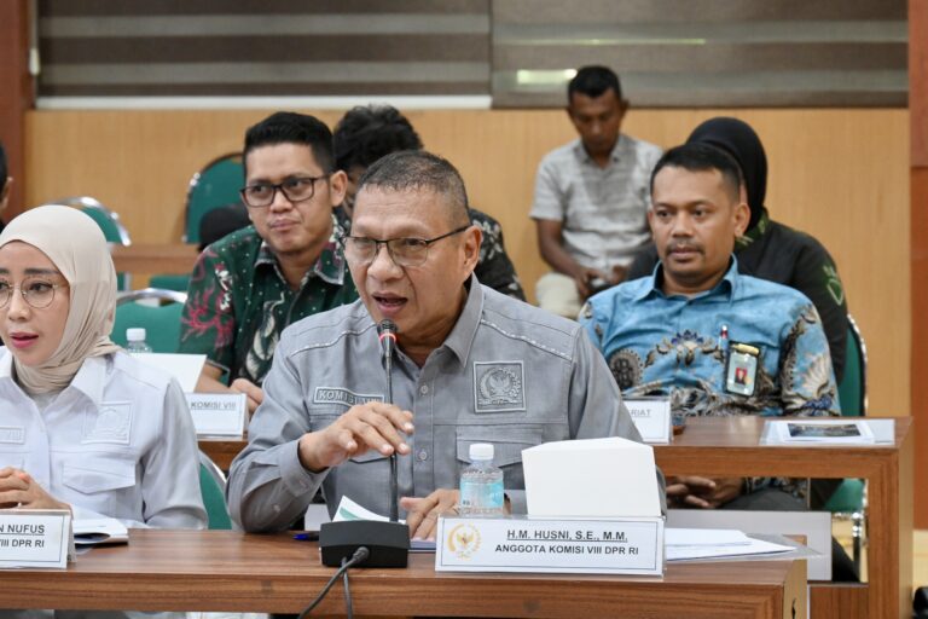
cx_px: 464
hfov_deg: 14.1
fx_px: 3750
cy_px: 310
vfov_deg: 9.4
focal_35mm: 146
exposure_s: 1/50
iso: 4000
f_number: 6.3
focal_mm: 97
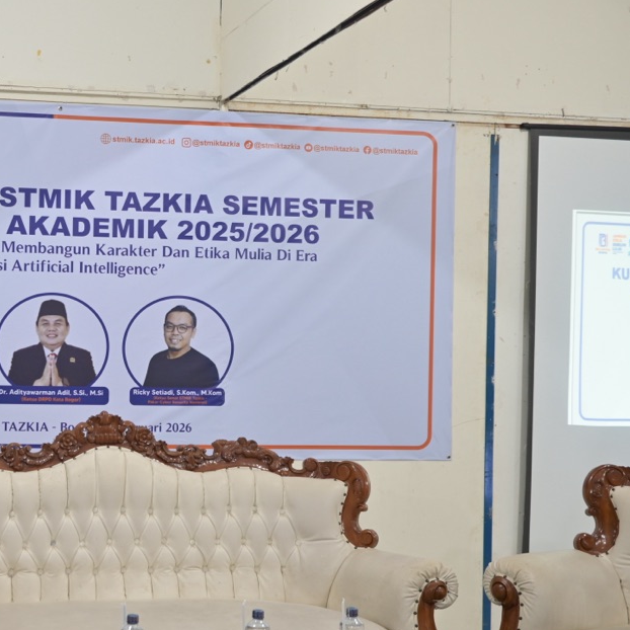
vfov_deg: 29.1
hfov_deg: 28.2
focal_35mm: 59
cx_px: 86
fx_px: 1215
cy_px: 335
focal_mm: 24
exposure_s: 1/125
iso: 400
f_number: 2
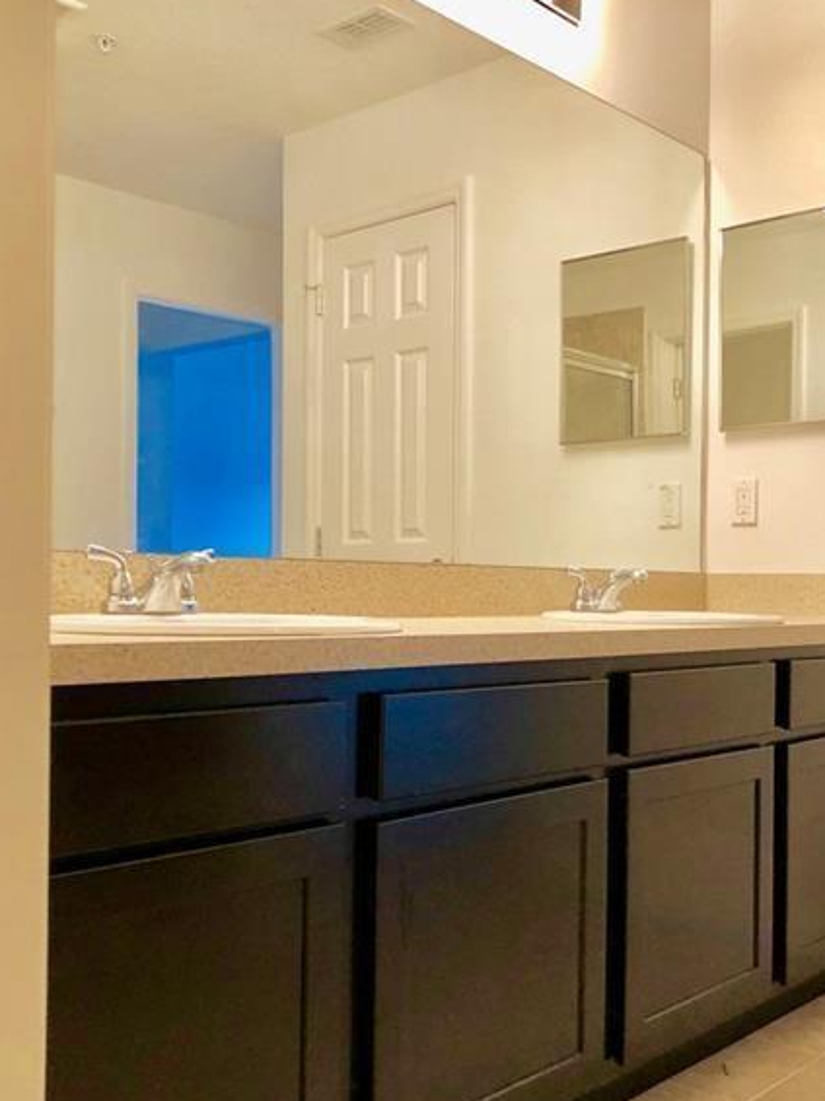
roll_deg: -1.2
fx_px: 1208
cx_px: 492
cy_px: 578
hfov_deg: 37.6
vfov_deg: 49.0
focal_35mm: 38
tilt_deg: +0.9
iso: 40
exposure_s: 1/15
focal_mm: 4
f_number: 1.8
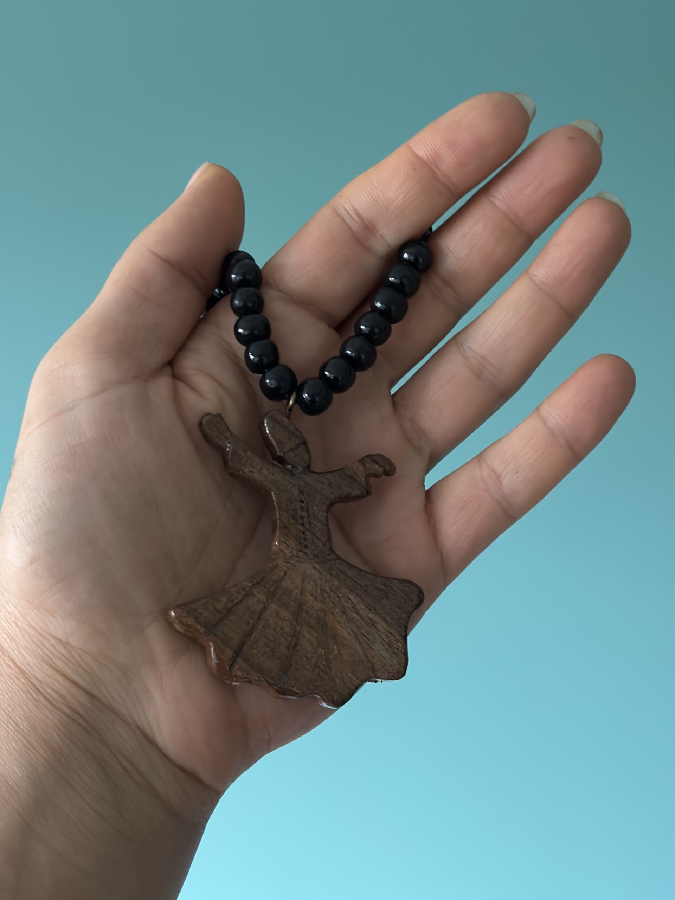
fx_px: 1248
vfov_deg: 39.7
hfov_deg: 30.3
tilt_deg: -2.5
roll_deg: +2.7
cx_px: 338
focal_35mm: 48
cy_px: 450
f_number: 1.78
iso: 800
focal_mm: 6.86
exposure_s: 1/30
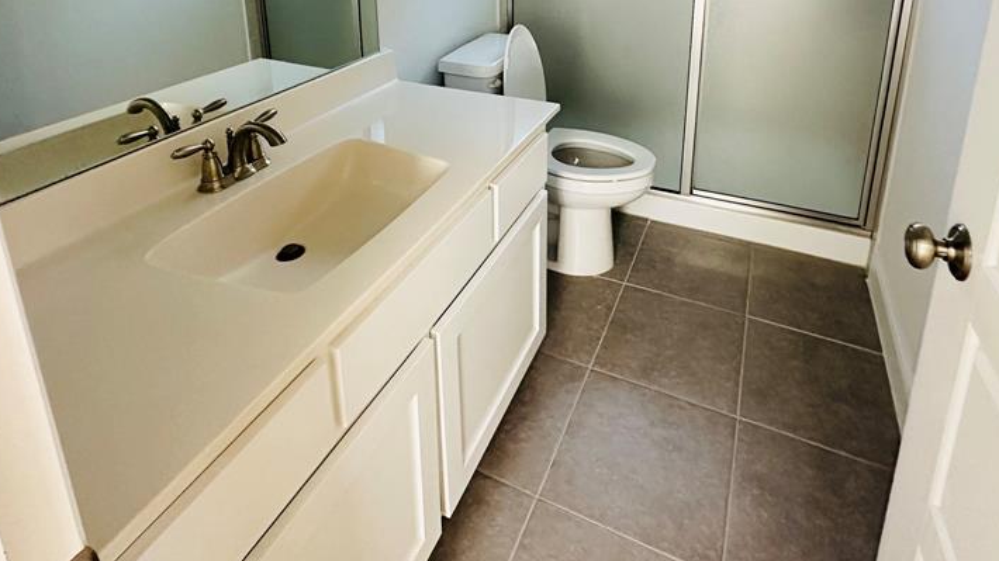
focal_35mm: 22
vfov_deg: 45.9
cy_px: 44
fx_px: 583
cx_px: 519
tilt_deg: -15.0
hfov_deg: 81.2
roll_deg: +0.0
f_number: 2.2
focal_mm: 2.22
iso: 640
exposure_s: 1/60
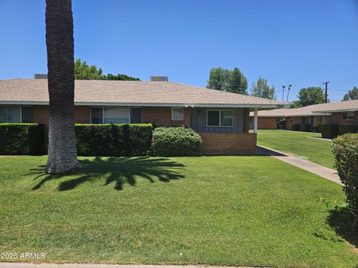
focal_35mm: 23
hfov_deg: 73.9
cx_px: 179
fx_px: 238
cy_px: 134
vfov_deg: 58.9
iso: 25
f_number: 1.8
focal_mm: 5.4
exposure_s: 1/2060
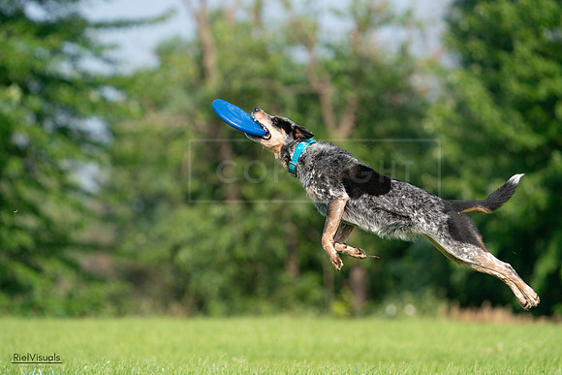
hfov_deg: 5.6
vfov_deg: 3.8
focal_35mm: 366
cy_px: 187
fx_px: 5708
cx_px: 277
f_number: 6.3
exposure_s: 1/4000
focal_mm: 356
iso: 1600
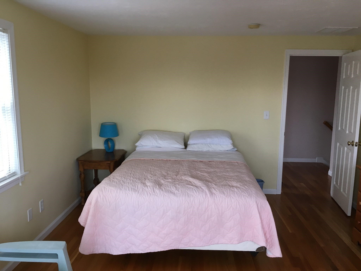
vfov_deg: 48.2
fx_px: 302
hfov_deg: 61.7
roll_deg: -0.7
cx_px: 180
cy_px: 136
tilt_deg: -8.3
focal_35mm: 29
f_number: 2.2
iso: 32
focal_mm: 4.15
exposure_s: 1/30
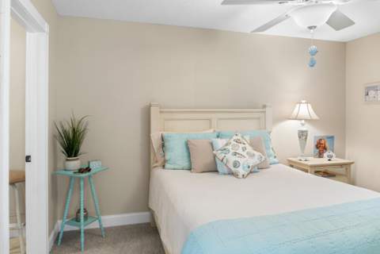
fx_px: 253
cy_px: 127
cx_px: 190
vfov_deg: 53.1
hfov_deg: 73.7
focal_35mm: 24
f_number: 8
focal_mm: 16
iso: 320
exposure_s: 1/5
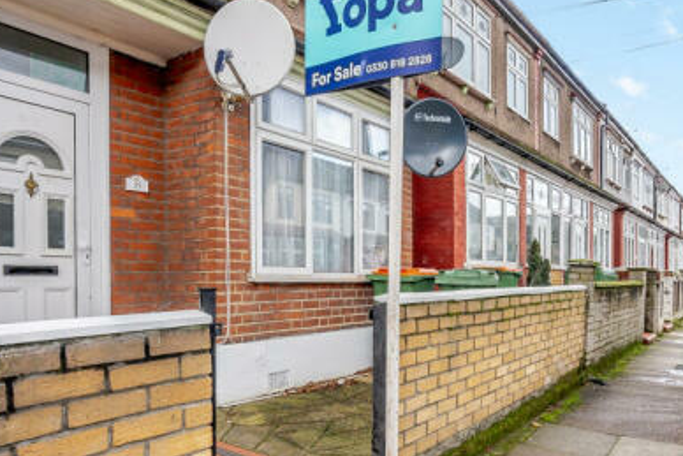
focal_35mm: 27
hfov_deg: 67.0
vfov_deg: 47.8
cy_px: 263
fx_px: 512
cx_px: 394
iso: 200
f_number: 5
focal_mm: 16
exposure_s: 1/100
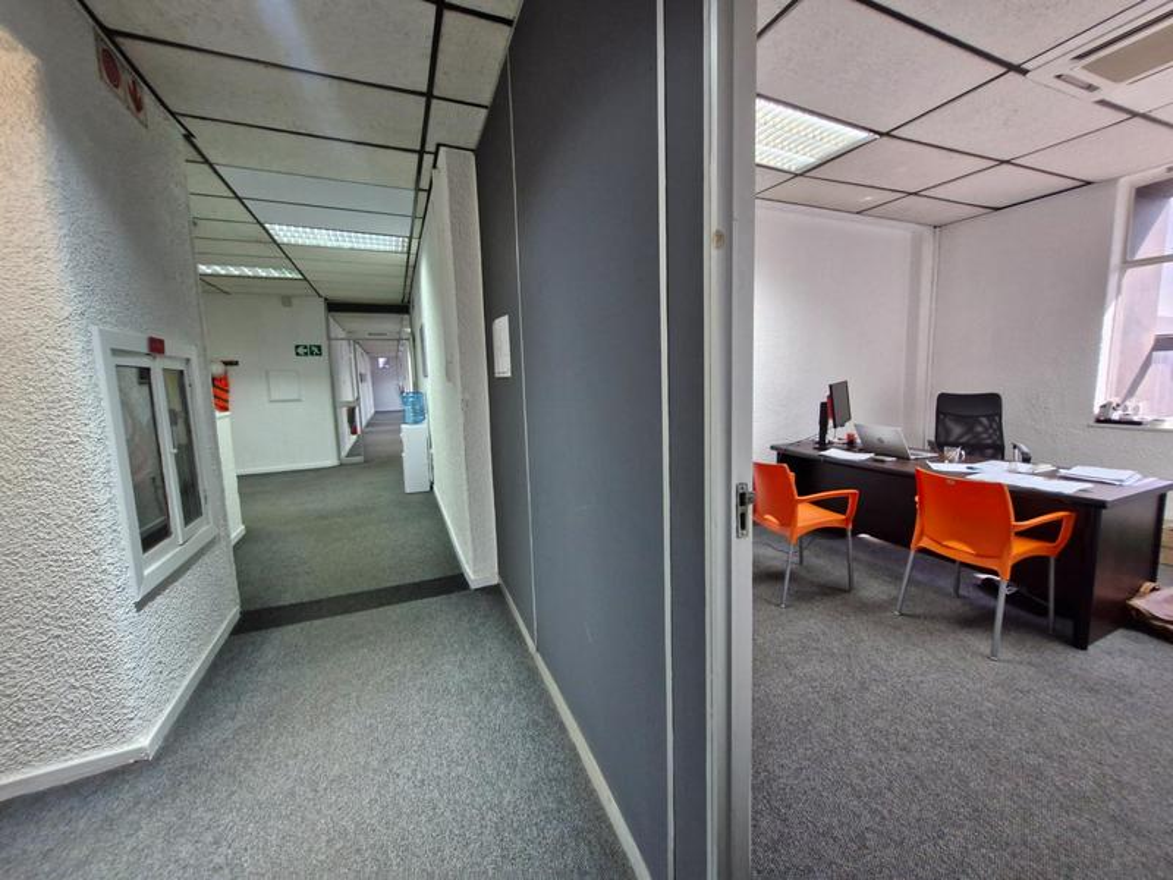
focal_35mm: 13
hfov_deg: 106.2
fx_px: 441
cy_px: 440
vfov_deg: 89.9
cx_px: 586
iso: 320
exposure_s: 1/33
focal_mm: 1.74
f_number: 2.2
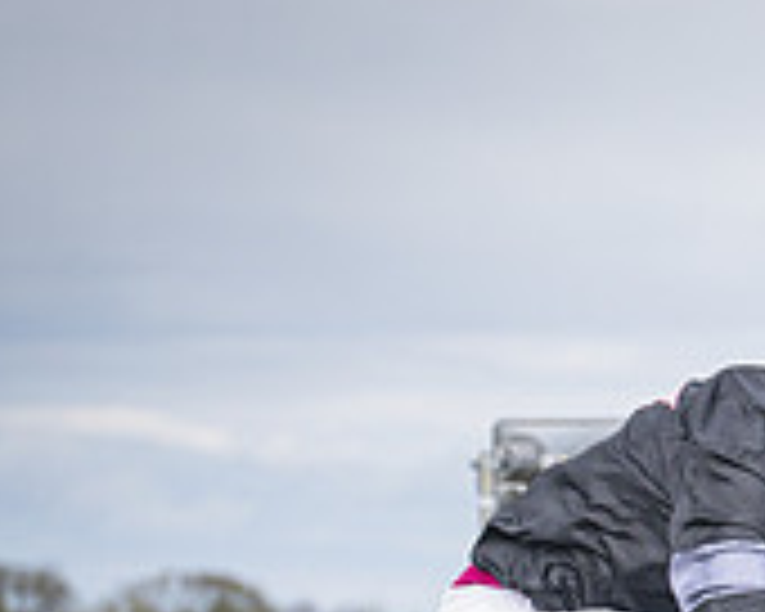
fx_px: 6973
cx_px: 988
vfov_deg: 5.0
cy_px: 954
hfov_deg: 6.2
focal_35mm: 308
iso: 400
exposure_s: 1/2500
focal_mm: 70
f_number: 2.8
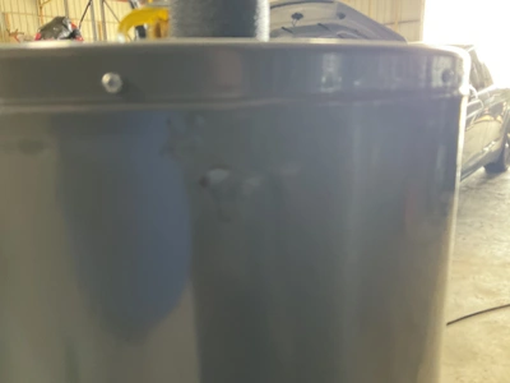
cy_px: 192
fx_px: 427
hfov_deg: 61.7
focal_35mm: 29
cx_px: 255
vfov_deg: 48.2
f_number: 1.8
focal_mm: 3
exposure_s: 1/58
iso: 320
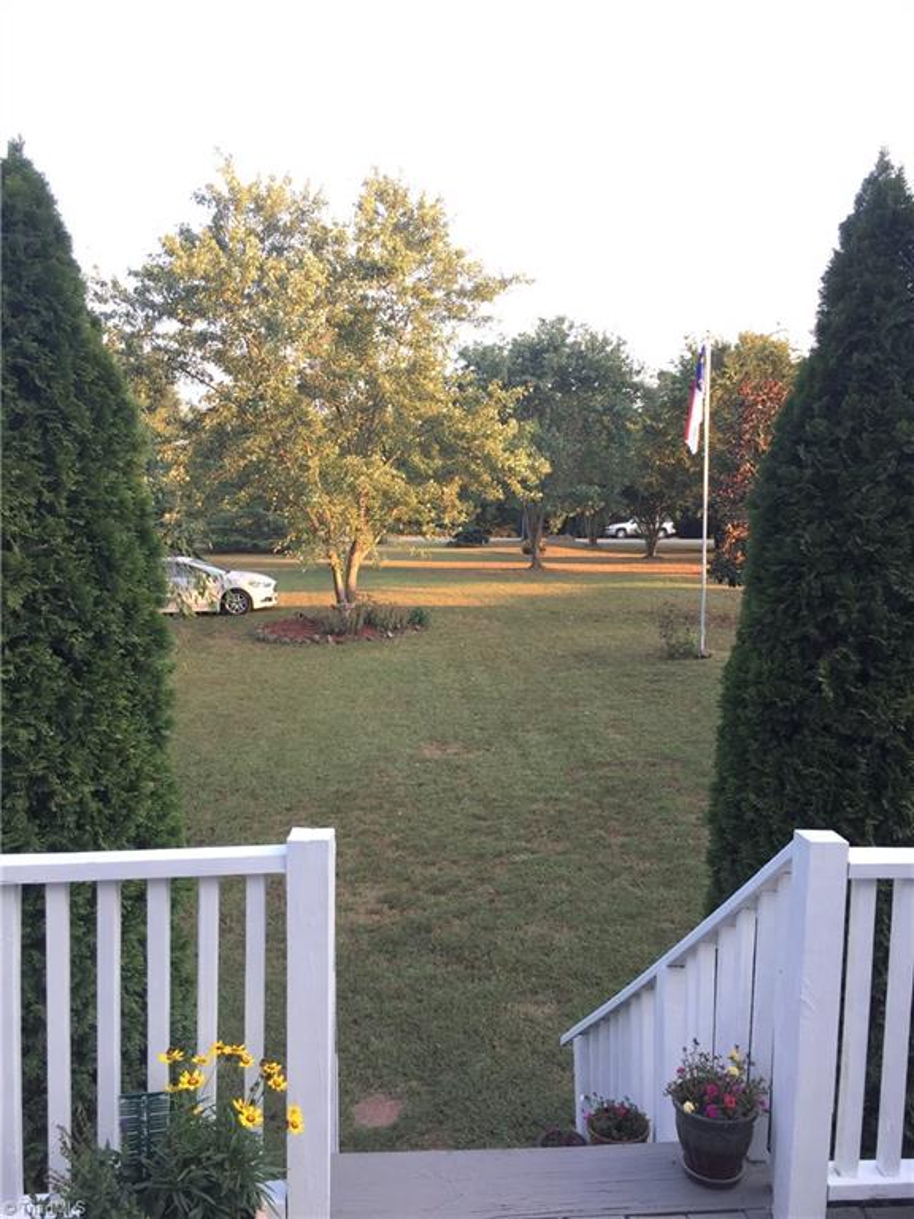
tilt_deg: -6.1
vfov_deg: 61.7
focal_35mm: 29
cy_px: 610
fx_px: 1021
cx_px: 457
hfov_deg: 48.2
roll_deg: -0.1
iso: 40
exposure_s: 1/120
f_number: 2.2
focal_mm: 4.15
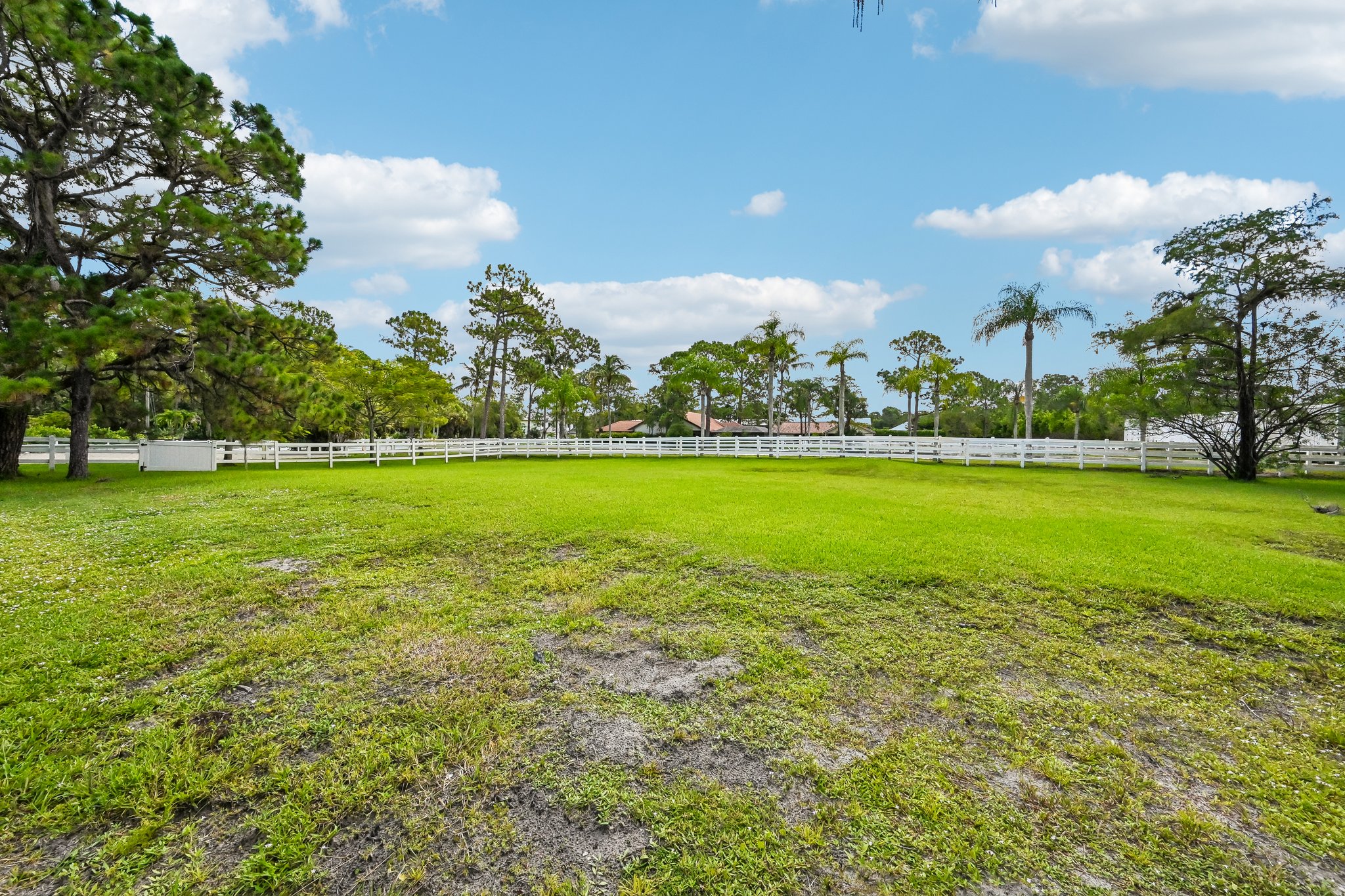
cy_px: 448
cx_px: 672
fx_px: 523
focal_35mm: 14
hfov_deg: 104.3
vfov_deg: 81.2
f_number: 13
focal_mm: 14
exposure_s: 1/2500
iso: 3200
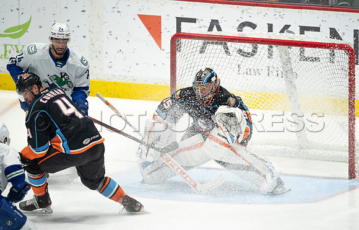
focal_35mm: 742
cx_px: 212
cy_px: 94
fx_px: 7307
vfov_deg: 1.8
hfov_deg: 2.8
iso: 1600
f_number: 4
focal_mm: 600
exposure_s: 1/640
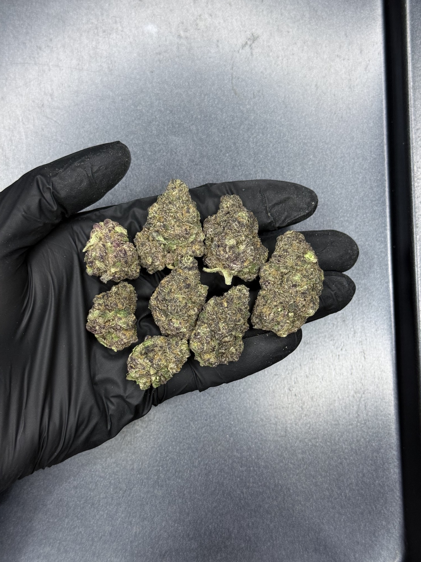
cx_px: 210
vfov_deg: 39.7
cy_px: 281
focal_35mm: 48
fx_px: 778
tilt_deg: -87.0
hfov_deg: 30.3
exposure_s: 1/50
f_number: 1.78
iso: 125
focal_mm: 6.76
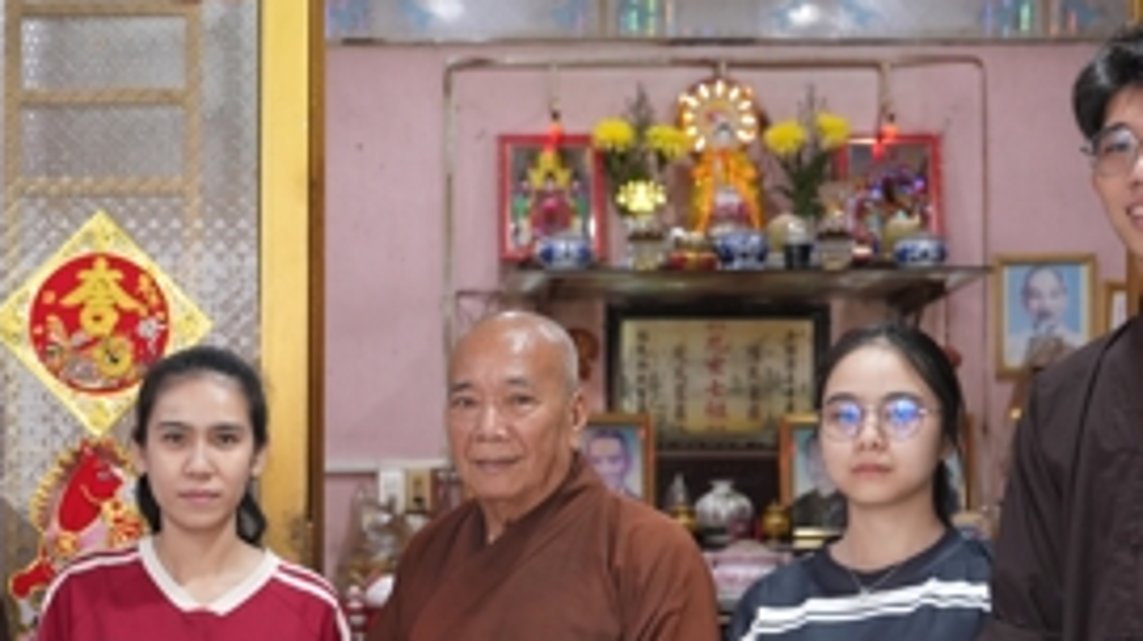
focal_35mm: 88
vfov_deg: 13.5
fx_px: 2665
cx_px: 202
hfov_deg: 23.8
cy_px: 626
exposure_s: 1/100
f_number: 2.8
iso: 1600
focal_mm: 35
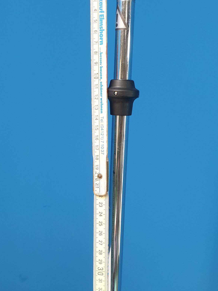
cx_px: 110
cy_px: 176
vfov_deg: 43.6
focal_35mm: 43
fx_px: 361
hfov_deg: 33.6
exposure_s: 1/50
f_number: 2.4
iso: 320
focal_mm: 4.3
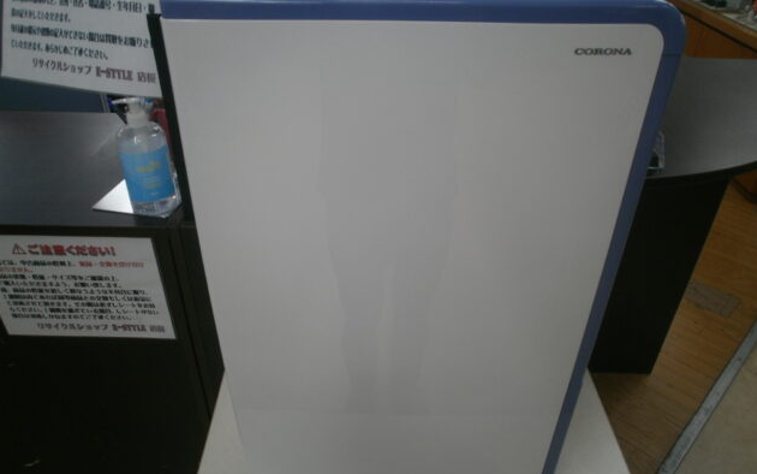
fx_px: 578
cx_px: 377
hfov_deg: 66.5
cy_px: 231
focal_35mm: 28
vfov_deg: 44.6
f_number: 2.6
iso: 100
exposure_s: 1/60
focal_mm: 4.65
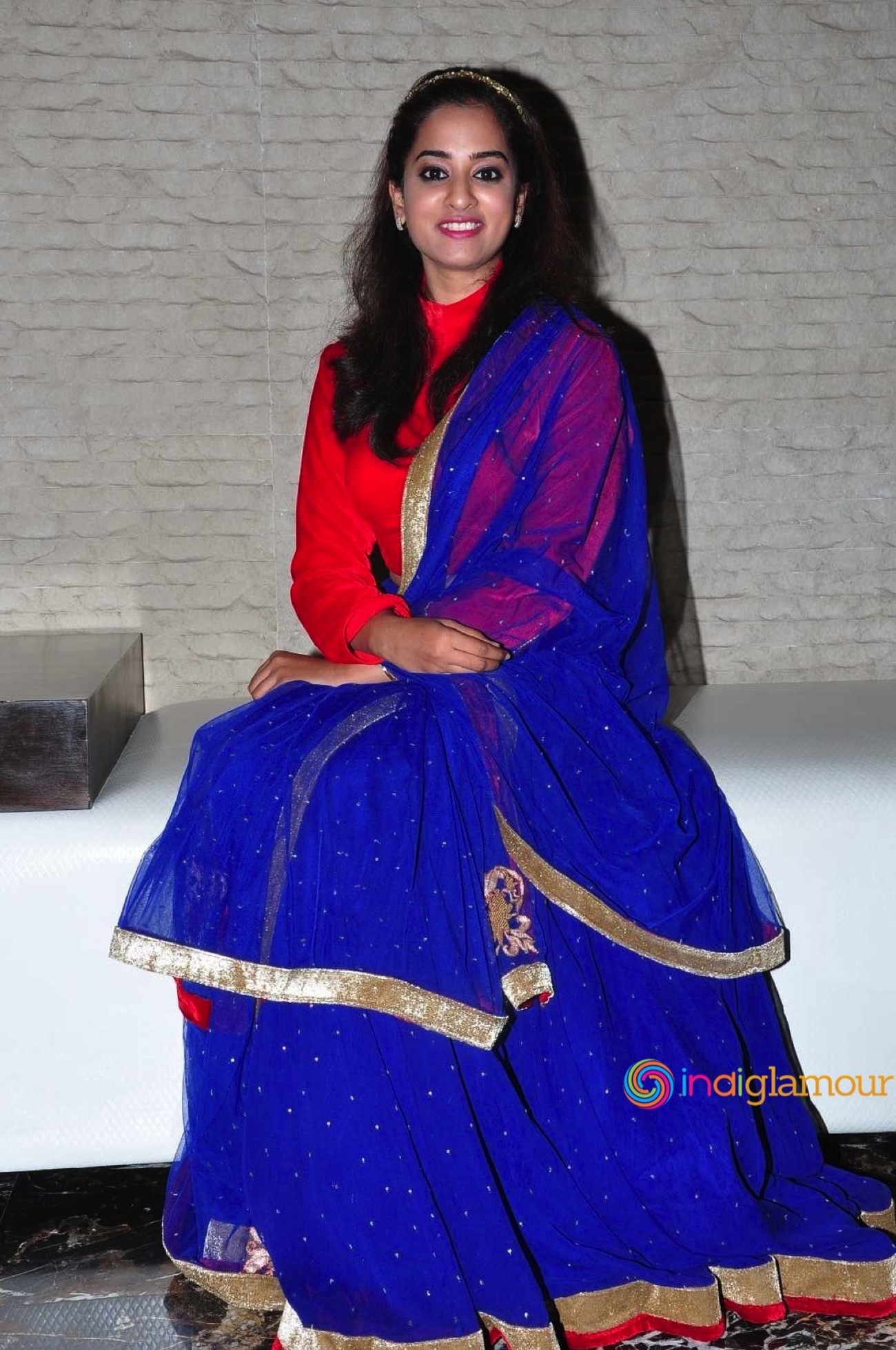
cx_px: 448
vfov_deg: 41.2
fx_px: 1796
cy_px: 675
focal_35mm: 48
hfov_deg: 28.0
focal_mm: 32
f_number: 13
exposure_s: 1/125
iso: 400
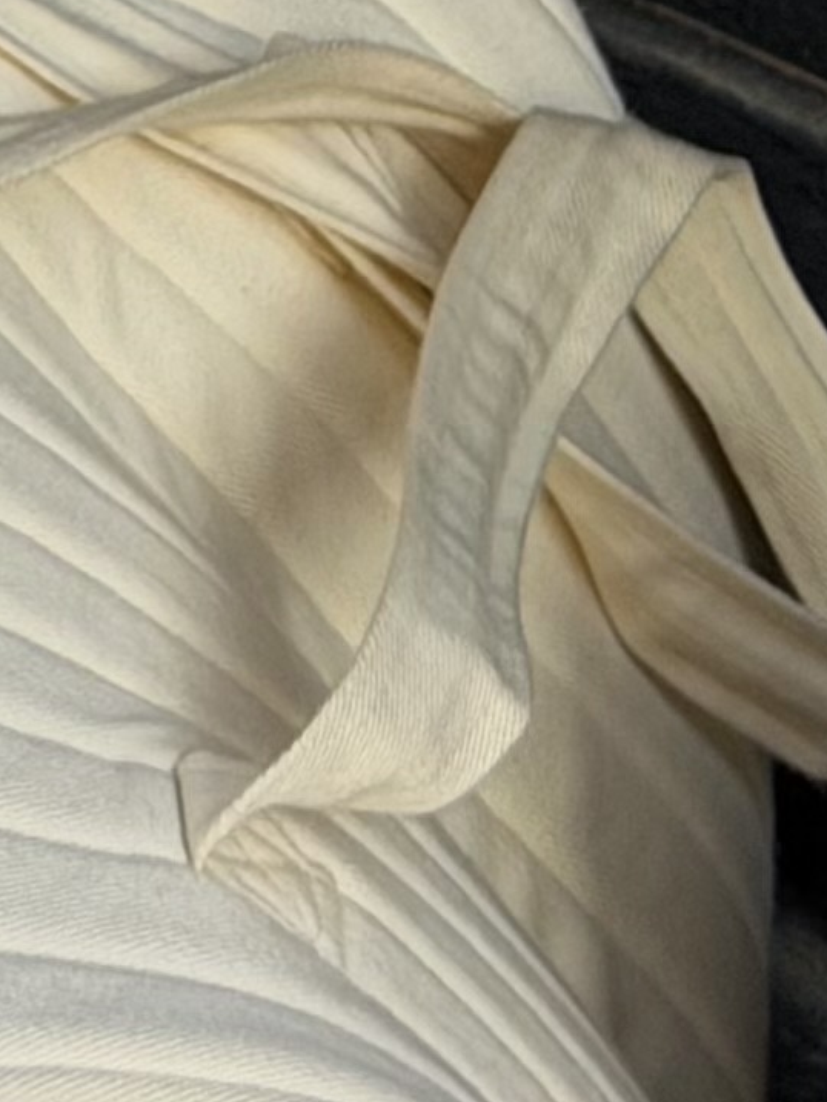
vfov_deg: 7.0
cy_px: -1199
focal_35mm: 270
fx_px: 8598
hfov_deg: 5.3
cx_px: -1244
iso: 64
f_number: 1.78
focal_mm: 6.76
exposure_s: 1/611
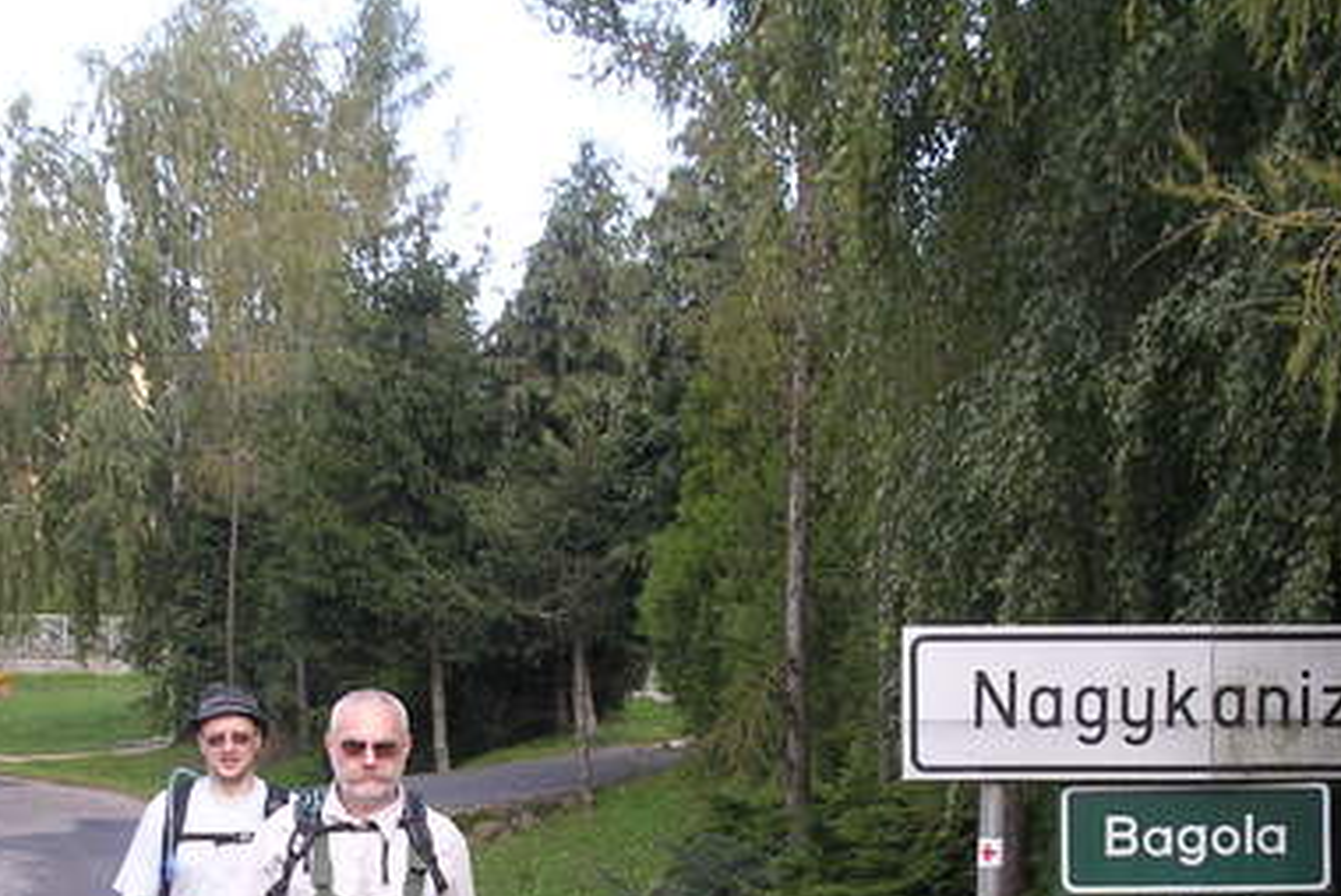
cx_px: 483
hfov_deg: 20.7
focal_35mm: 98
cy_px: 833
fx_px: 3653
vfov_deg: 13.8
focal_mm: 8.5
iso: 100
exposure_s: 1/127
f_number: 3.3
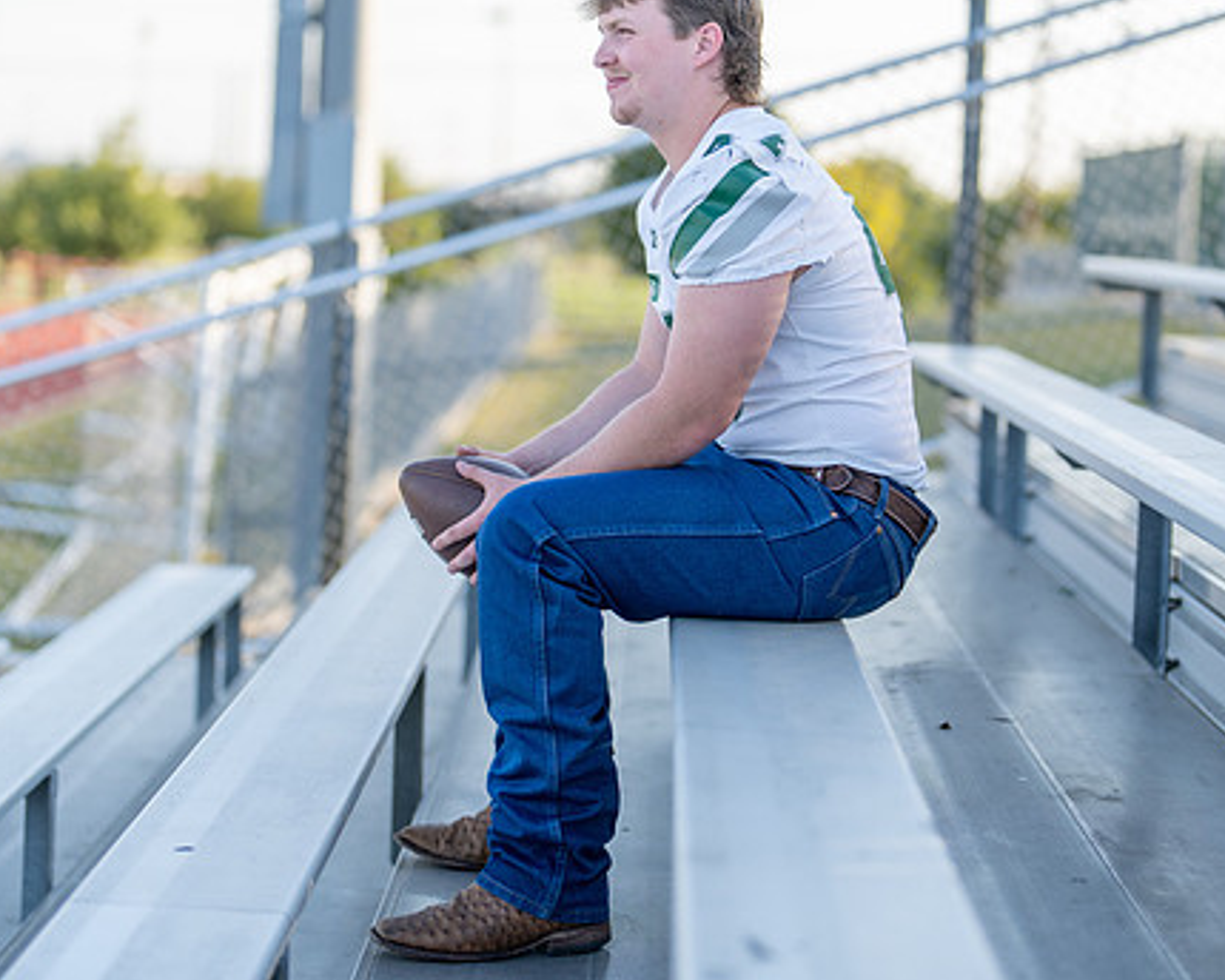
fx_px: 2973
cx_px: 711
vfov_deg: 18.7
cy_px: 372
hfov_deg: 23.3
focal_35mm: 82
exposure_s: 1/1600
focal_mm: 50
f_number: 1.2
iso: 100
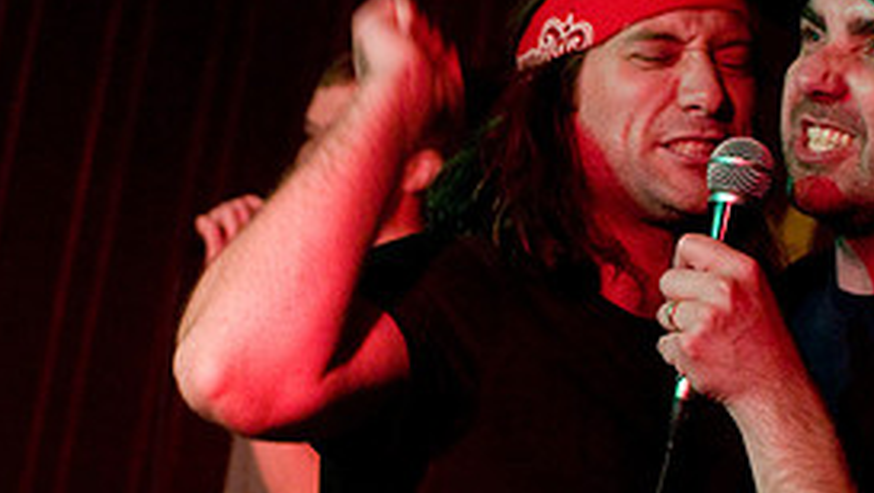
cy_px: 242
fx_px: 2319
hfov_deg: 21.3
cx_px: 589
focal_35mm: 100
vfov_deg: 12.1
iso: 1000
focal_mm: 30
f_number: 2.2
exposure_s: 1/100
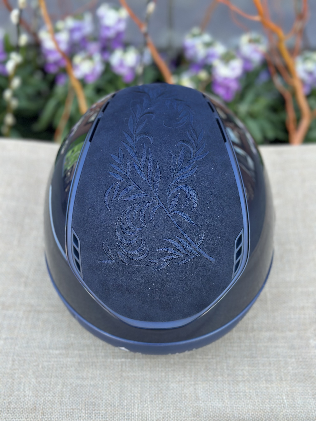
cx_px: 158
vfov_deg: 39.7
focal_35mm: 48
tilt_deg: -45.4
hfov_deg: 30.3
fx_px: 584
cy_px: 210
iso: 80
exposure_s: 1/223
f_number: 1.78
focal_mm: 6.86
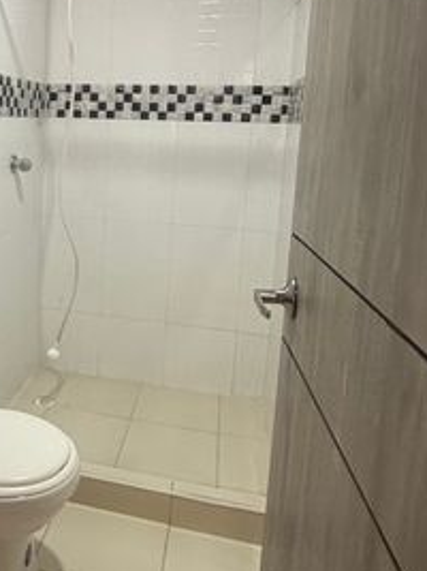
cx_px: 49
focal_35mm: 35
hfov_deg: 38.1
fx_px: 576
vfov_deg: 51.9
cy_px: 202
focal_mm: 2.22
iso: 500
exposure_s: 1/60
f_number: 2.2
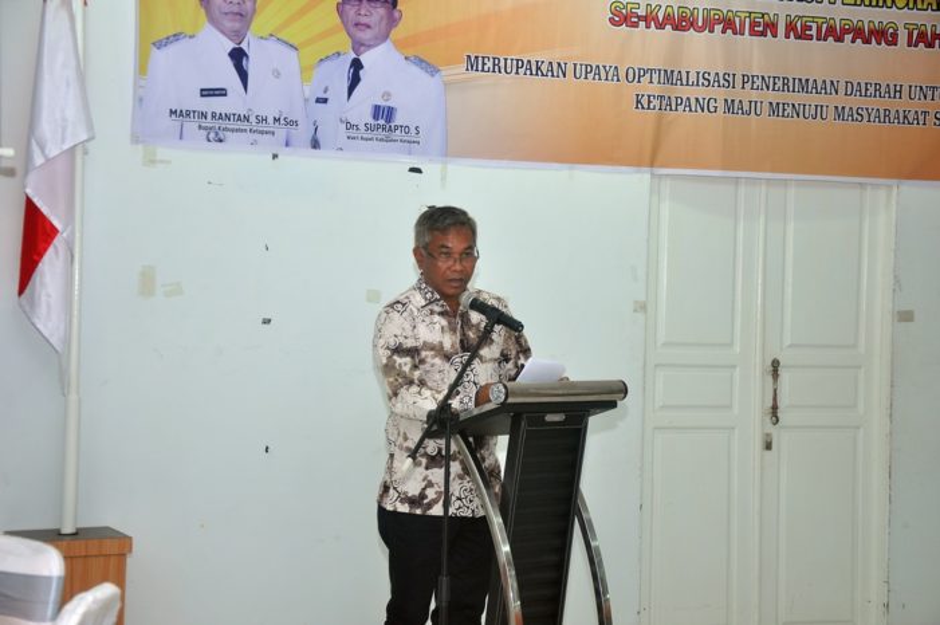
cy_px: 312
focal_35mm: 72
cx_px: 470
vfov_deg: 18.9
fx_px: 1878
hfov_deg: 28.1
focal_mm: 48
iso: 400
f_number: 4.8
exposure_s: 1/40
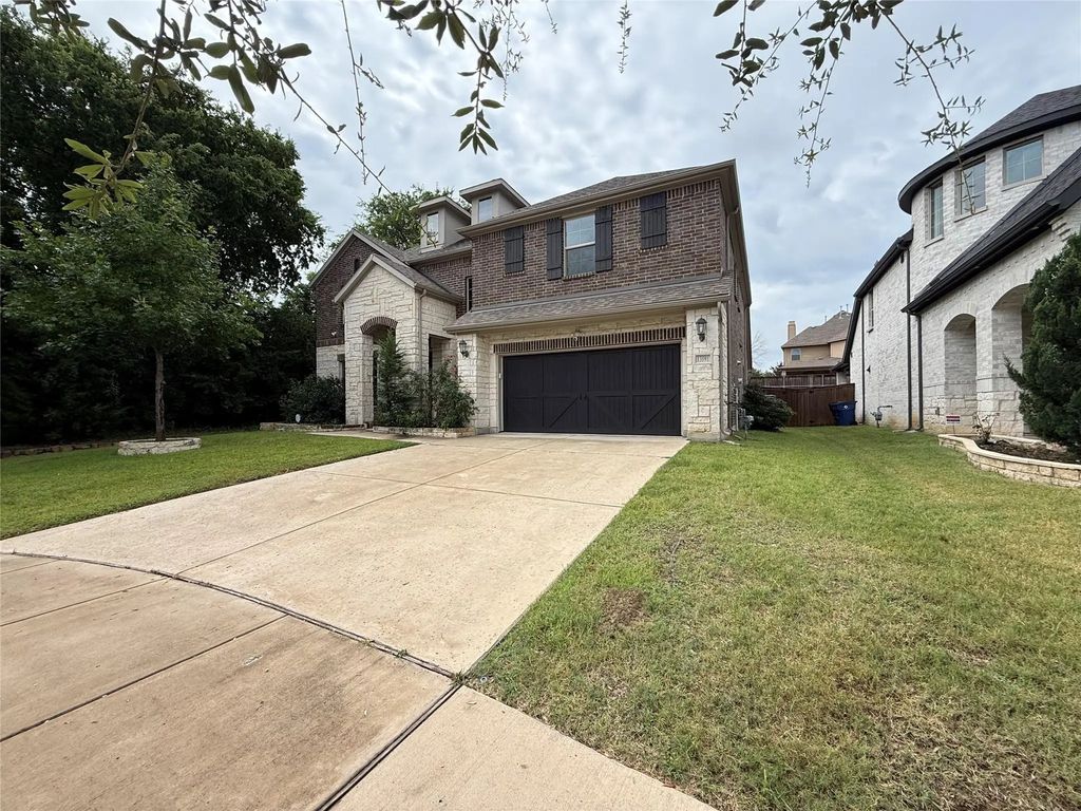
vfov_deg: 85.7
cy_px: 406
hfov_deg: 102.1
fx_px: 437
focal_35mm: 14
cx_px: 540
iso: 50
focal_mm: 2.22
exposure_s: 1/1125
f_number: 2.2
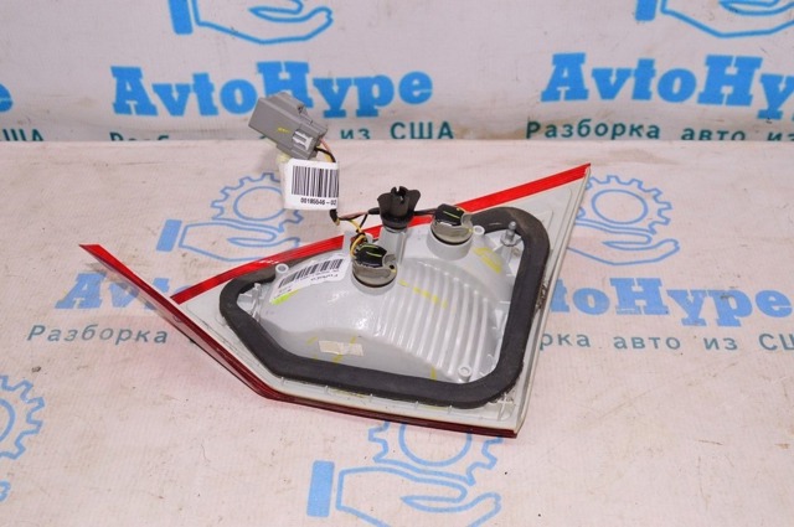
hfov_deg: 49.6
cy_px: 264
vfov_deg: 34.1
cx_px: 397
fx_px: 859
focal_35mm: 39
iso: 1600
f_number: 8
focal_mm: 26
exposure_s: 1/200
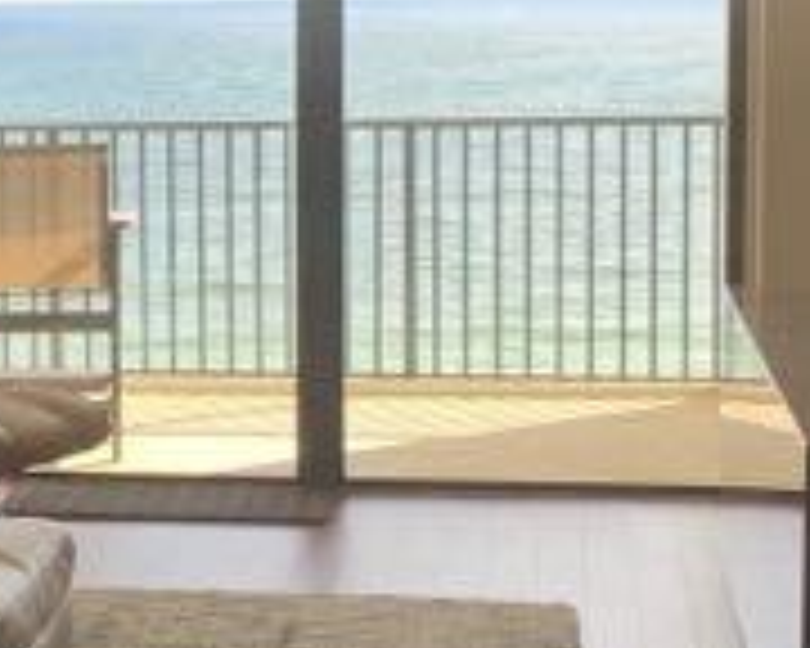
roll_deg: +2.1
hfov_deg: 15.9
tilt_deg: -5.4
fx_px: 2829
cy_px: 326
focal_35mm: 118
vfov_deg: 13.1
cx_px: -63
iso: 25
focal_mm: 4.25
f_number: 1.8
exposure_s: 1/130
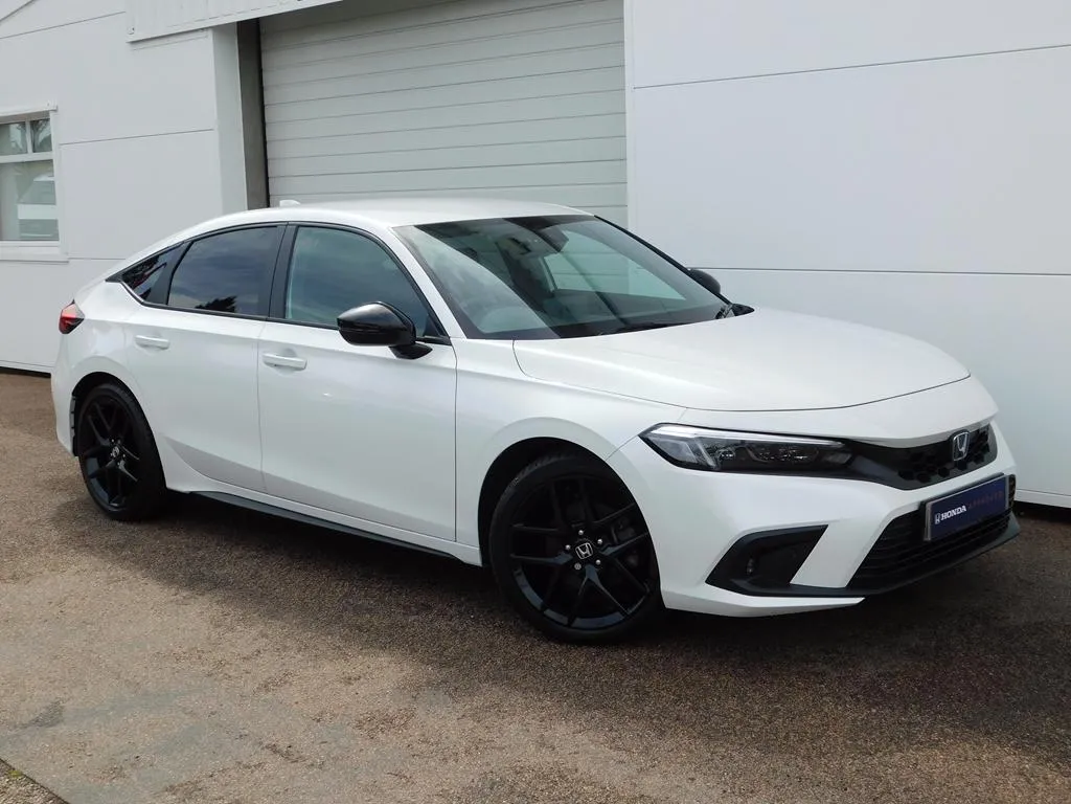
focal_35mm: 45
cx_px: 536
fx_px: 1392
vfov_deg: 32.2
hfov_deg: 42.1
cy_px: 402
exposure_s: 1/800
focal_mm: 8
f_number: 3.7
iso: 125
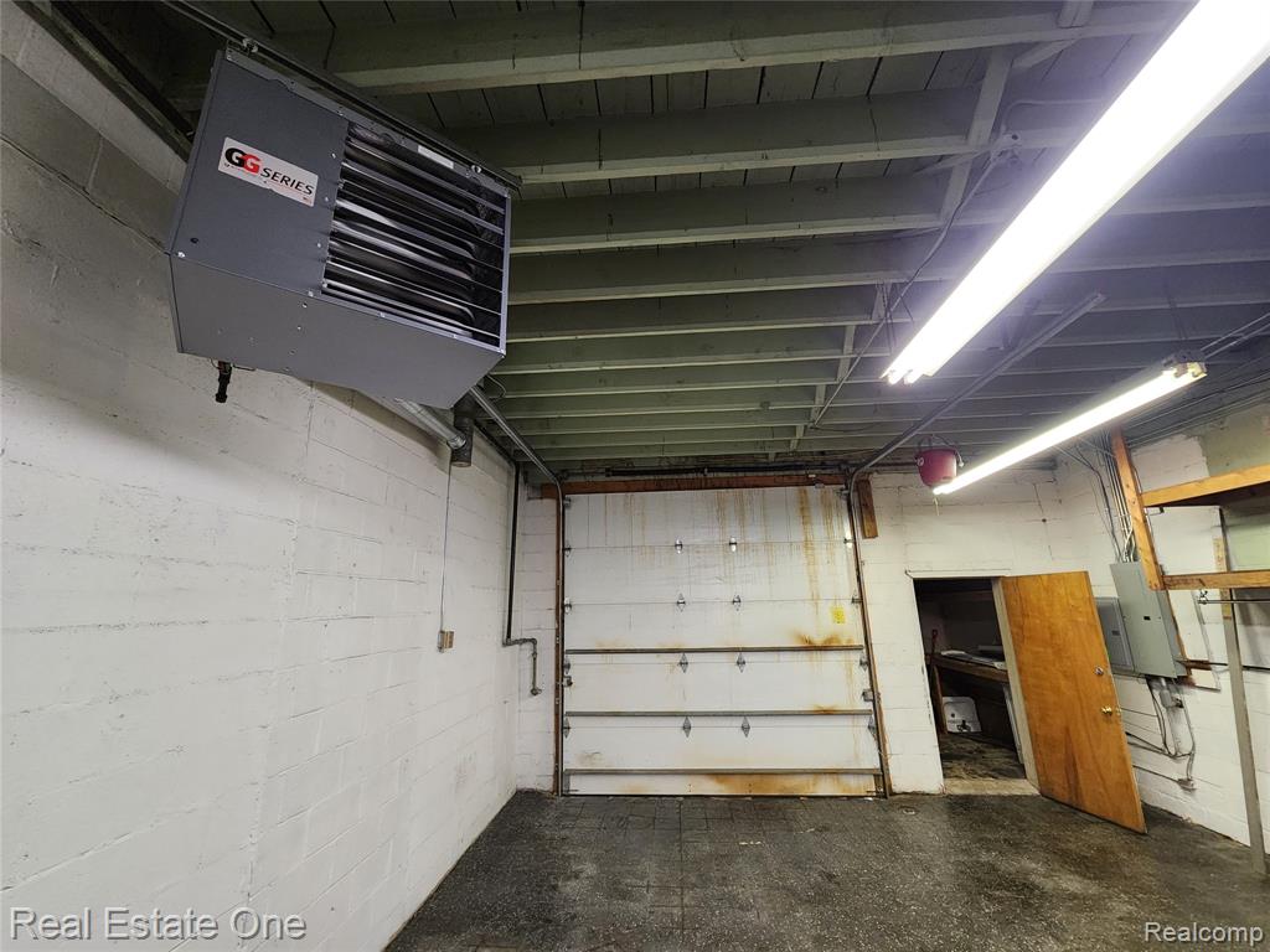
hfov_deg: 106.2
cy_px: 476
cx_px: 635
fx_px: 477
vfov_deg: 89.9
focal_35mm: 13
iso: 400
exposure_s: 1/60
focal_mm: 2.2
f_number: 2.2
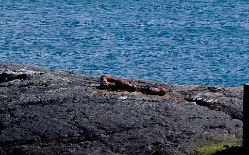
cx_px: 119
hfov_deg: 8.0
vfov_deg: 4.9
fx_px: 1791
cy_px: -51
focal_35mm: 264
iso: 400
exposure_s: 1/120
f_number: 20
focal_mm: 55
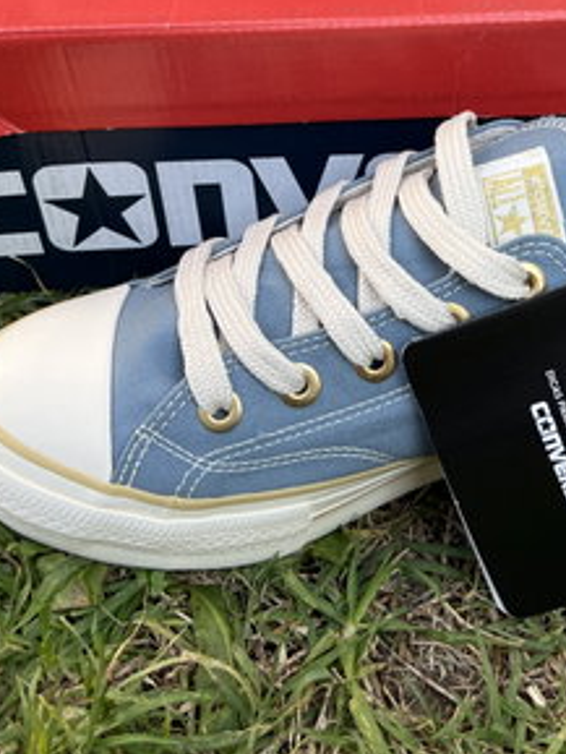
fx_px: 1046
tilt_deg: -36.6
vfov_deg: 37.7
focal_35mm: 48
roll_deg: +2.2
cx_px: 378
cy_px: 119
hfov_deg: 30.1
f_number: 1.5
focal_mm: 5.7
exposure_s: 1/567
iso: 50
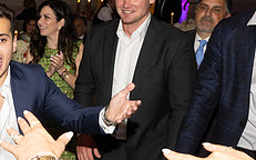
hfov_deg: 23.9
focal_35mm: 81
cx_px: -27
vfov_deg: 16.0
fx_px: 565
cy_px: 119
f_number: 5.6
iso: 800
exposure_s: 1/100
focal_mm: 24
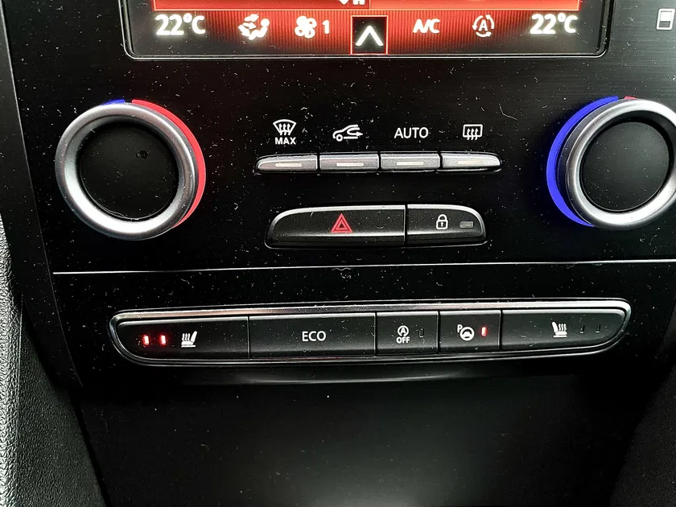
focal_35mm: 25
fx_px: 488
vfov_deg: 54.9
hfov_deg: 69.4
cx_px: 338
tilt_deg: -45.6
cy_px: 254
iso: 800
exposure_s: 1/30
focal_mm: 5.1
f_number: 1.6
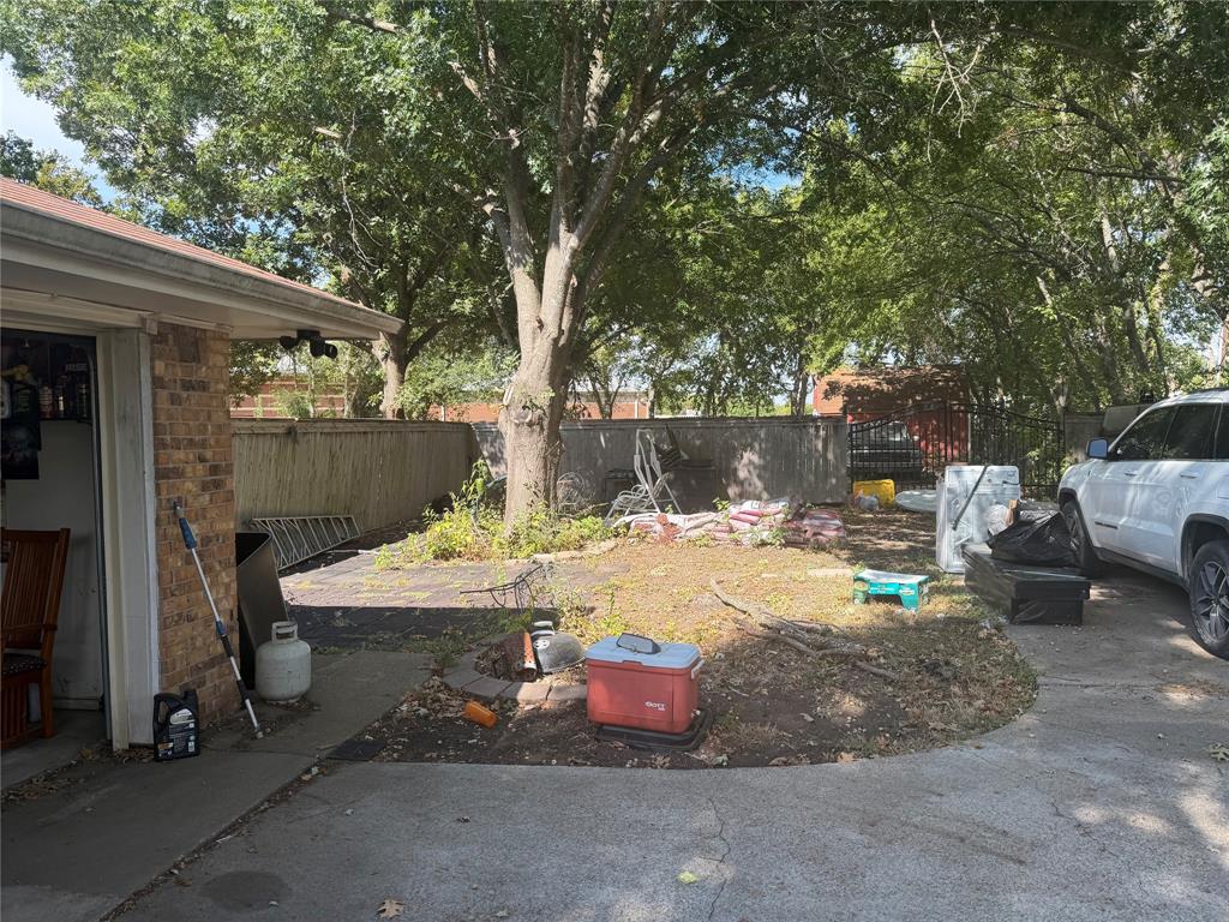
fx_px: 852
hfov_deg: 71.6
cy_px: 461
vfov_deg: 56.8
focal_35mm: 24
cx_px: 614
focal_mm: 6.76
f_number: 1.78
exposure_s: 1/898
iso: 80
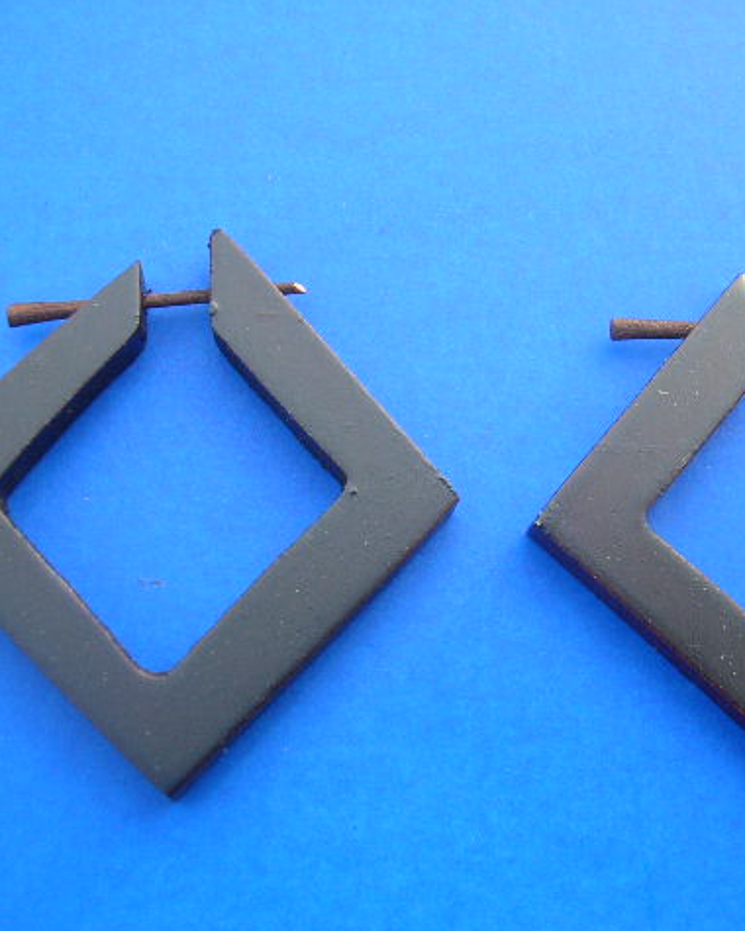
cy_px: 468
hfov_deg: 32.6
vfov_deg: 40.3
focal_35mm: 46
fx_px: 1268
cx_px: 469
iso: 50
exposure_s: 1/80.7
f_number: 2.8
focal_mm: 5.8
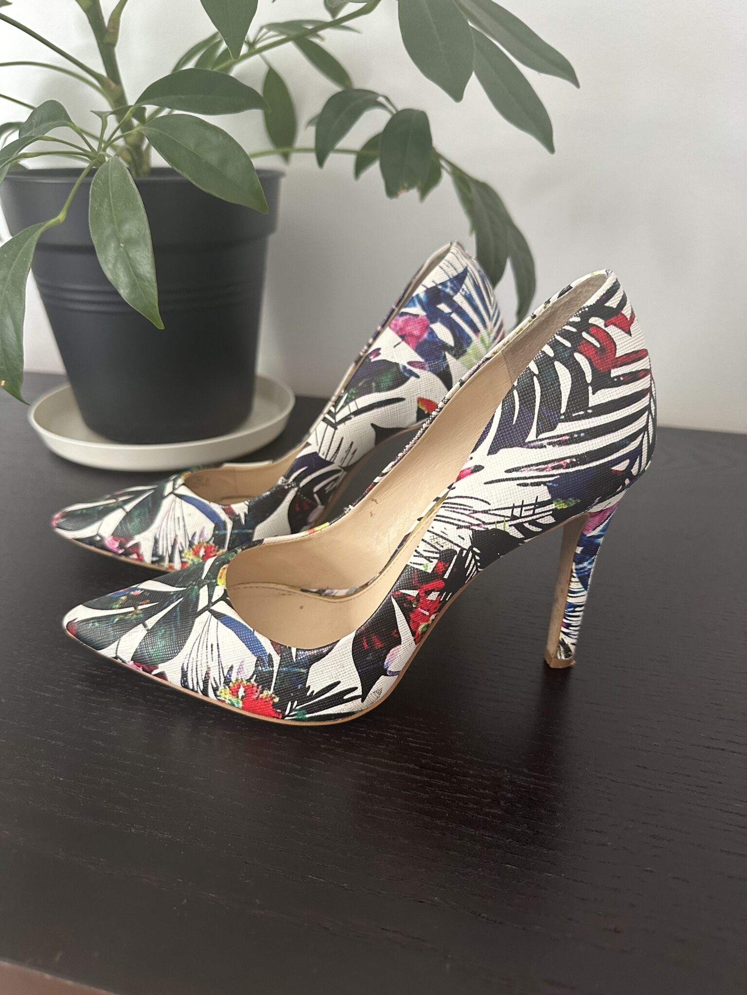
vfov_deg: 71.6
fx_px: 691
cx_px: 374
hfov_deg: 56.8
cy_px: 498
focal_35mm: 24
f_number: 1.78
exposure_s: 1/68
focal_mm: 6.86
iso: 250
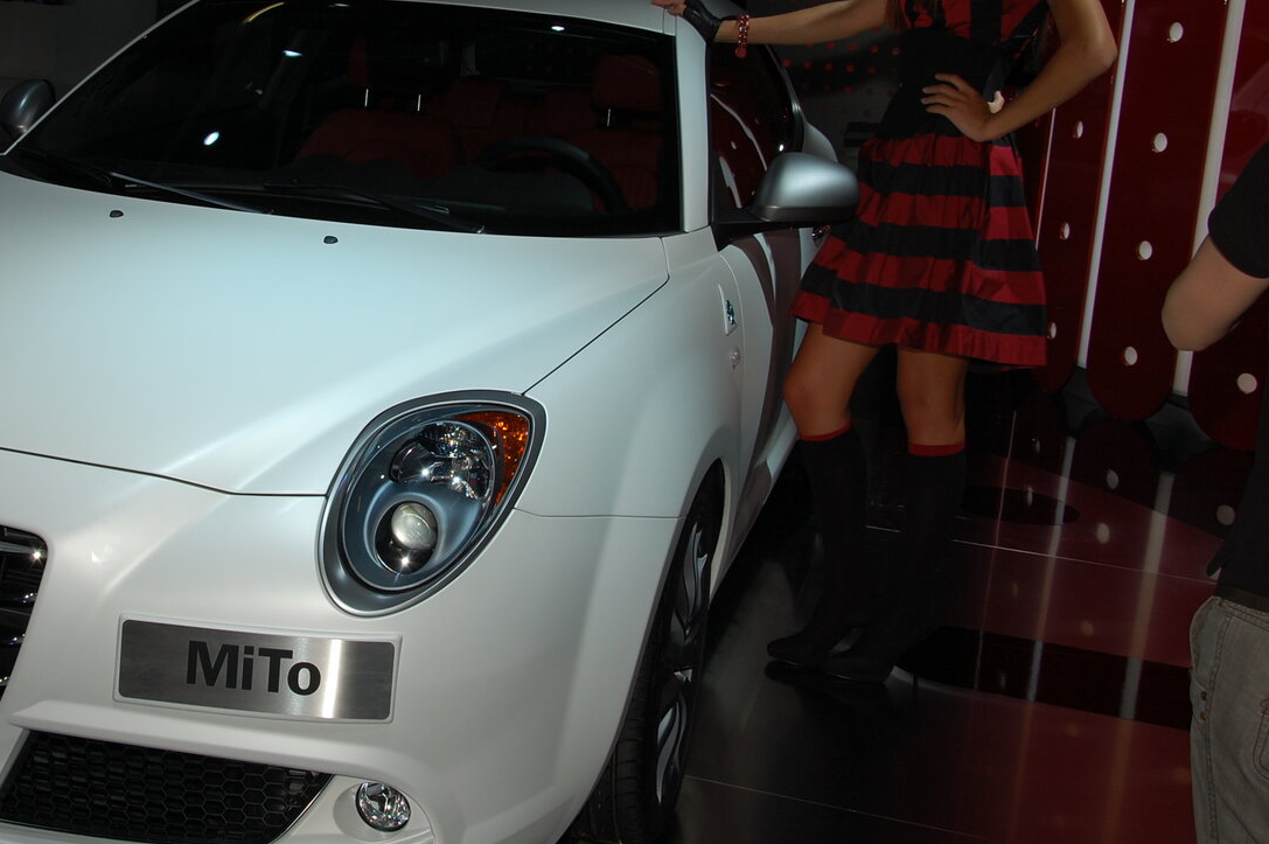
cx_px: 365
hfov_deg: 36.9
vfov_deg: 25.4
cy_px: 285
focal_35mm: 53
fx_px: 1867
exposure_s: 1/250
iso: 200
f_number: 8
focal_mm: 24
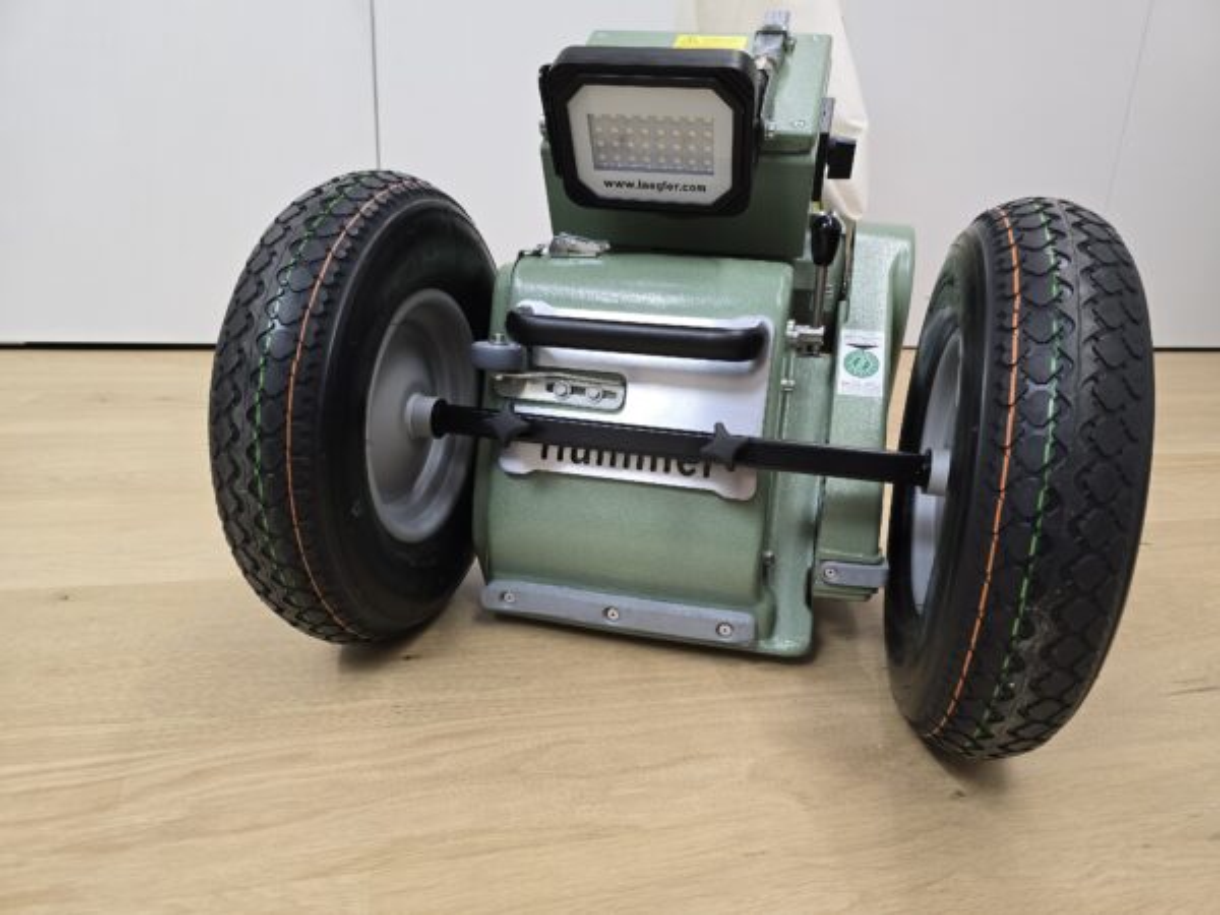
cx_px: 610
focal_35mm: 23
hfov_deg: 73.9
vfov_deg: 58.9
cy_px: 458
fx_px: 811
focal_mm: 6.3
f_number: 1.7
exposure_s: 1/100
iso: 250
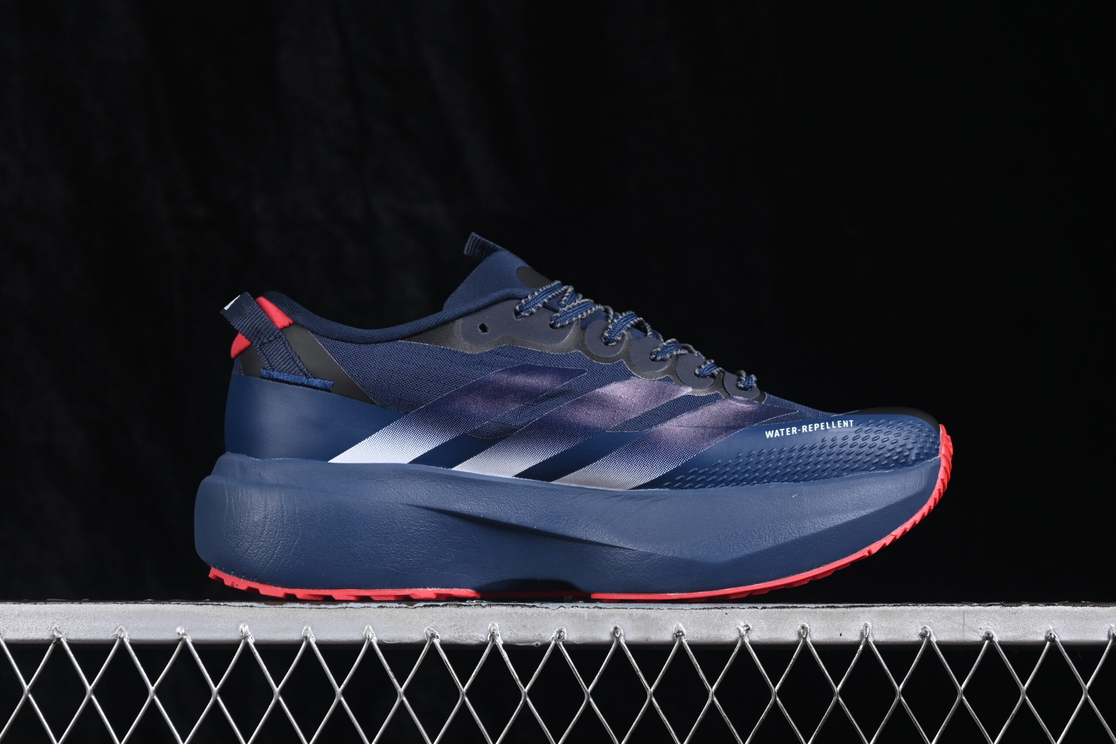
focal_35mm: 75
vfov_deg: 18.2
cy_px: 372
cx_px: 558
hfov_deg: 27.0
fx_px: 2325
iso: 160
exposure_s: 1/60
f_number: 6.3
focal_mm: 50
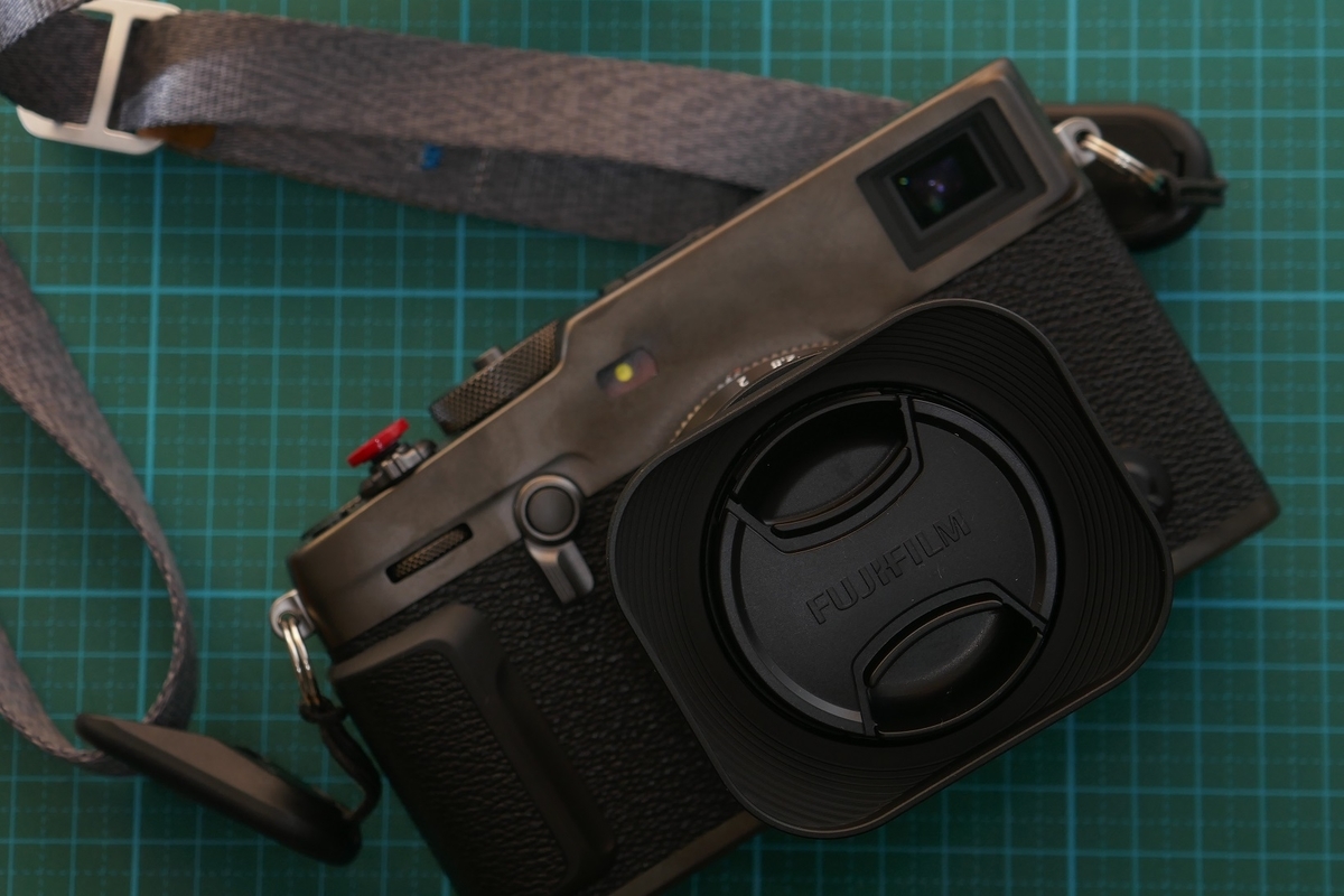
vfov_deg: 12.6
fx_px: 4069
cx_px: 672
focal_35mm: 109
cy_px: 448
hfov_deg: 18.8
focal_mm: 39.6
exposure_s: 1/40
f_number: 5.3
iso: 200
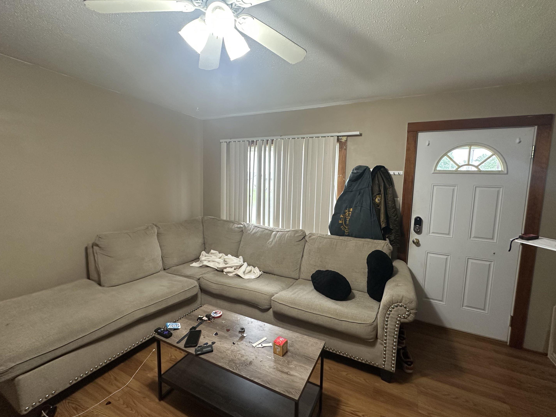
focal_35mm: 15
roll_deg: -2.7
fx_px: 241
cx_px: 290
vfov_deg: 81.7
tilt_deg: -5.8
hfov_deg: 98.1
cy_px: 204
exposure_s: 1/60
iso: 200
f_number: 2.2
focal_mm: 2.22
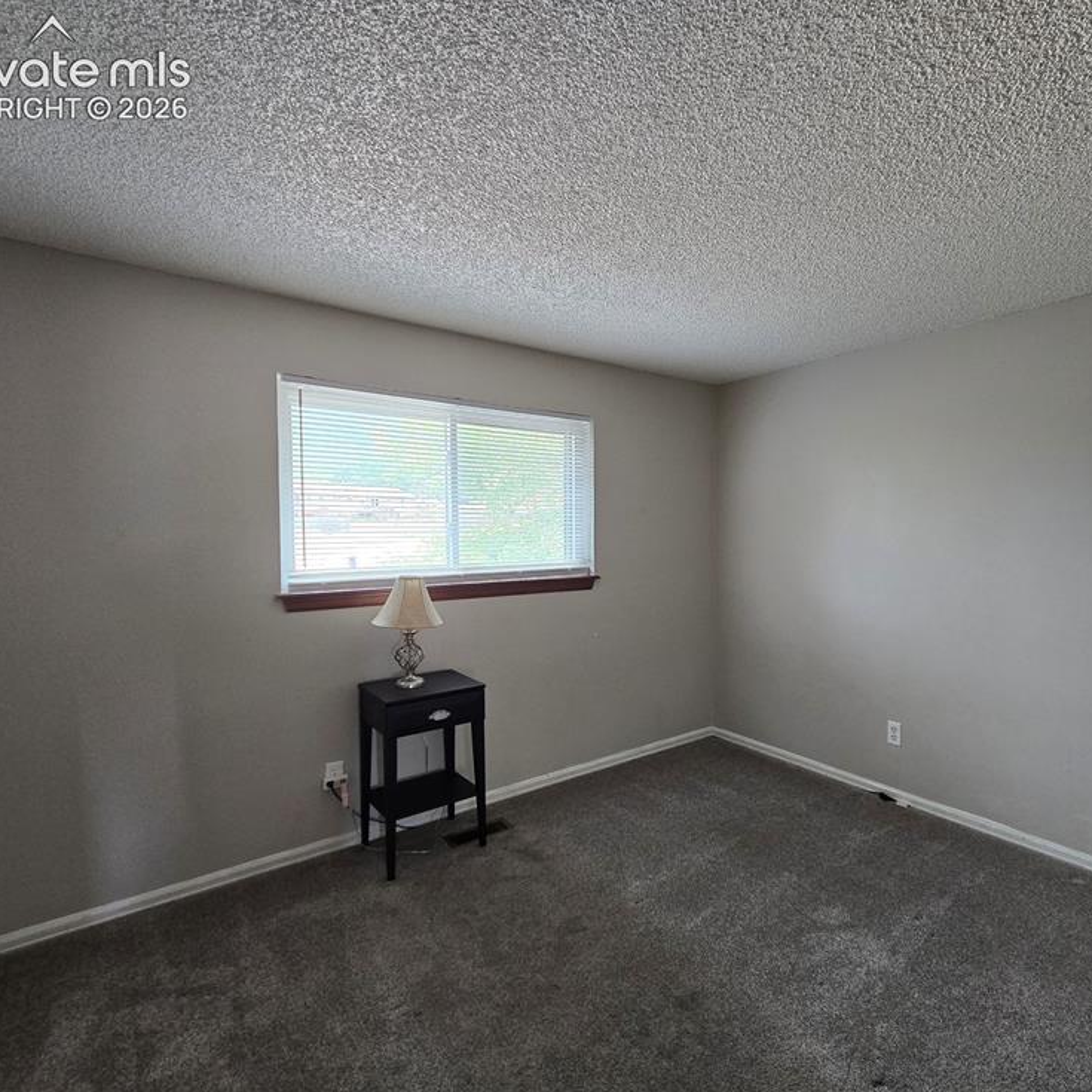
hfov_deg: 86.2
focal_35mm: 16
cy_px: 558
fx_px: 571
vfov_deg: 87.4
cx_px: 661
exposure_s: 1/60
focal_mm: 2.2
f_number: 2.2
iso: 250
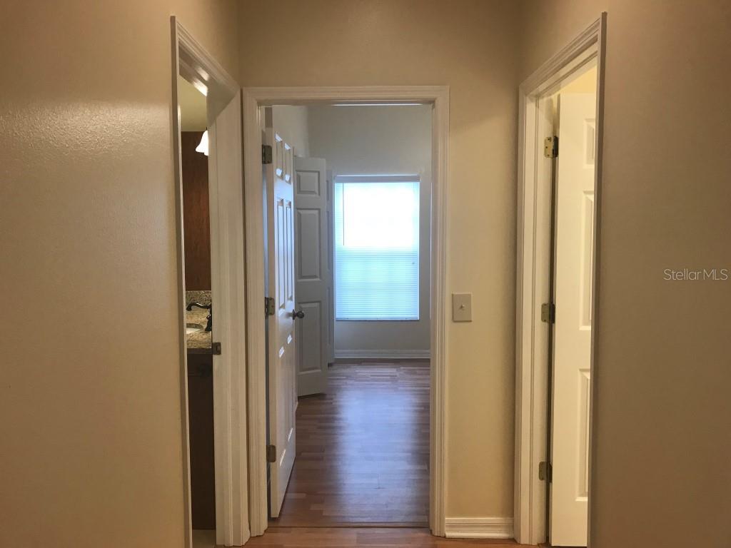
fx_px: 591
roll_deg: +0.1
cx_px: 366
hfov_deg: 63.4
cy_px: 274
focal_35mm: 28
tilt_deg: -4.0
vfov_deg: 49.7
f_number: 1.8
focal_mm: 3.99
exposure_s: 1/30
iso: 20
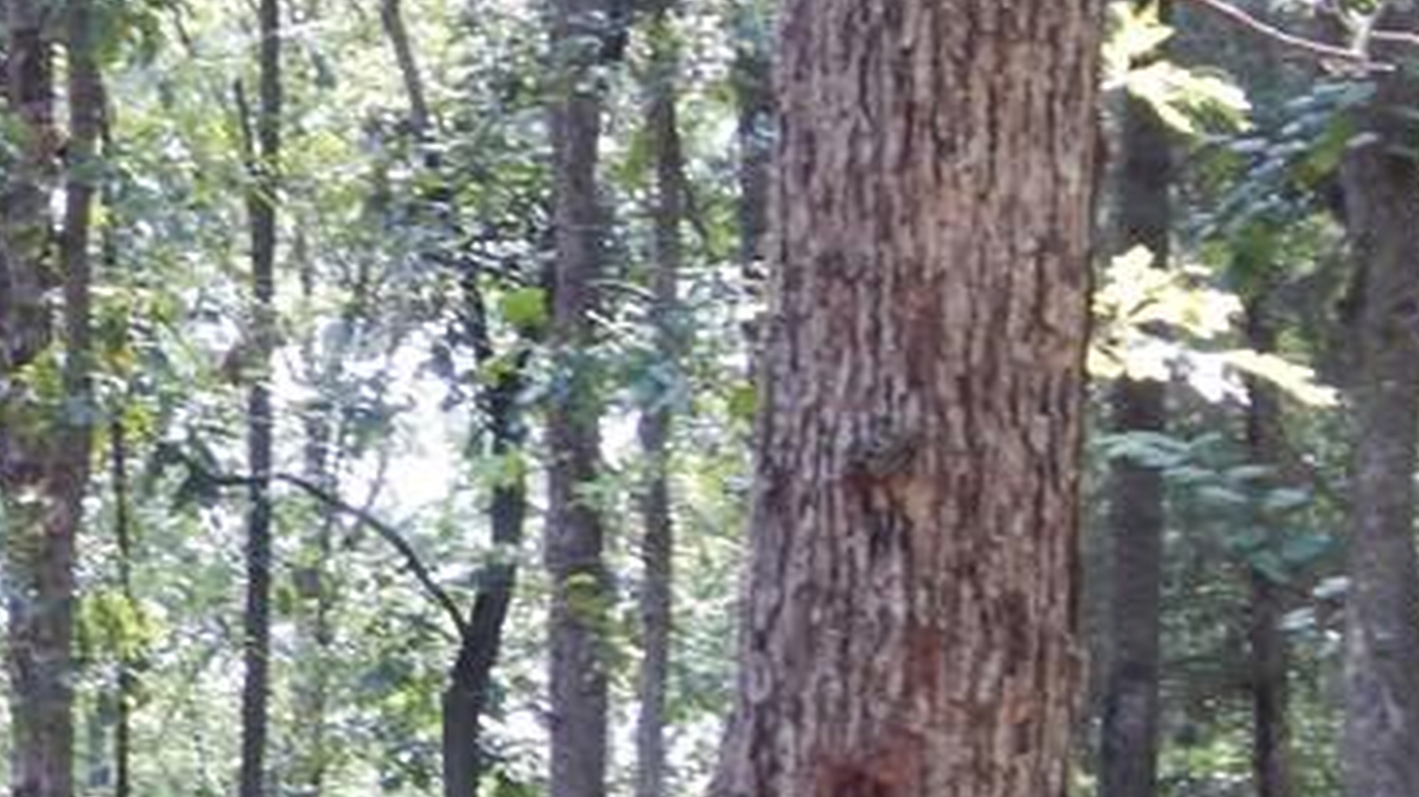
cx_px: -552
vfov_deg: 7.3
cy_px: 1034
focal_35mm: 165
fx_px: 6206
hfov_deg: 12.5
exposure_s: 1/30
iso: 180
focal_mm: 9.7
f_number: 3.8
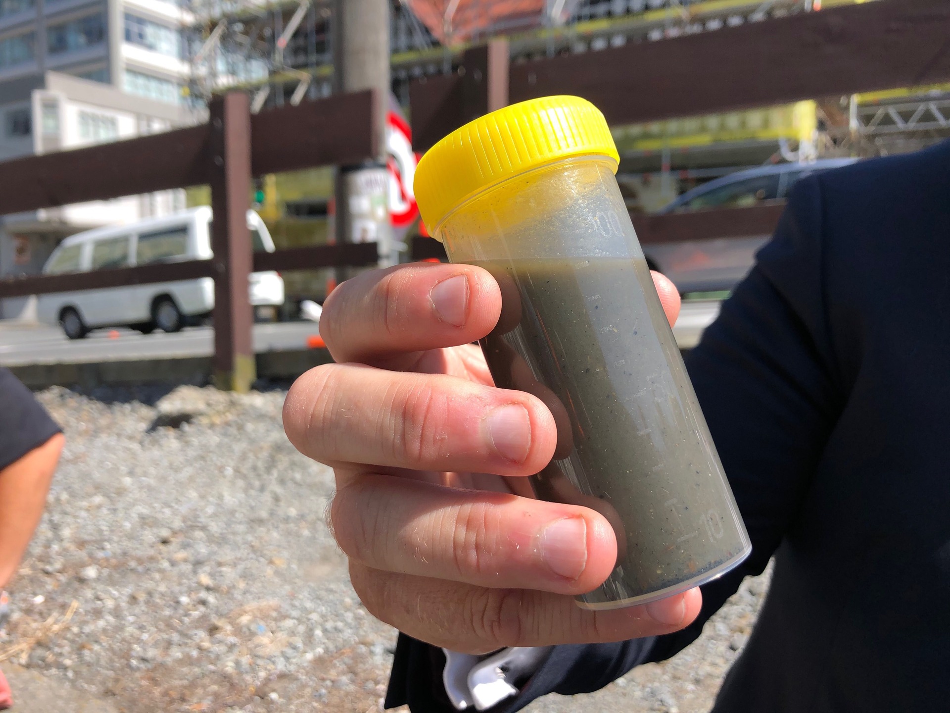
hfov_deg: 63.4
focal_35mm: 28
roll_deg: +0.8
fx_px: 768
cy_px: 356
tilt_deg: -5.3
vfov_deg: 49.7
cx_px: 475
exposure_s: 1/1215
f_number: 1.8
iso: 20
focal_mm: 4
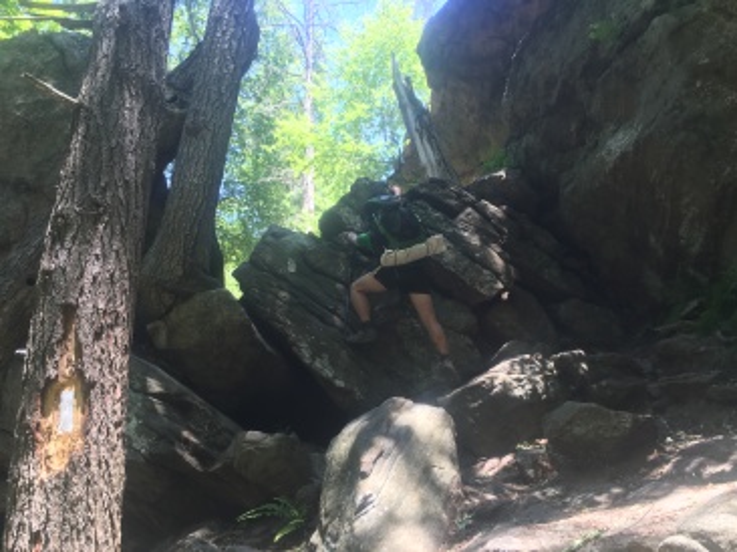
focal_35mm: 29
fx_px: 617
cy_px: 276
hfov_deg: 61.7
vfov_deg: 48.2
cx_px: 368
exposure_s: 1/60
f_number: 2.2
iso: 25
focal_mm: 4.15
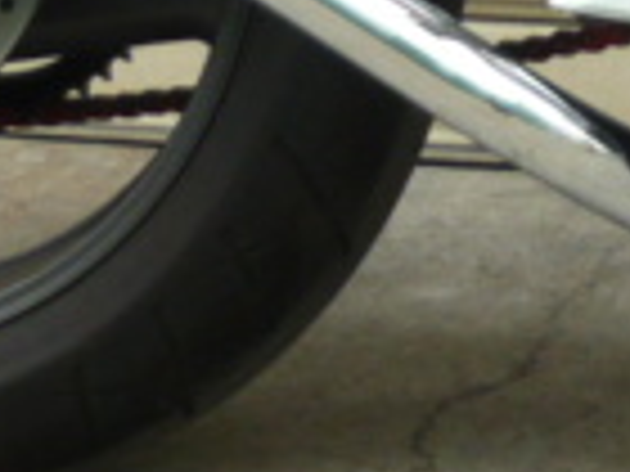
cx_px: 729
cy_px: -396
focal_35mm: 242
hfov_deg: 8.1
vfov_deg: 6.0
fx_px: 4404
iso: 100
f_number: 2.8
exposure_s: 1/250
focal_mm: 5.5
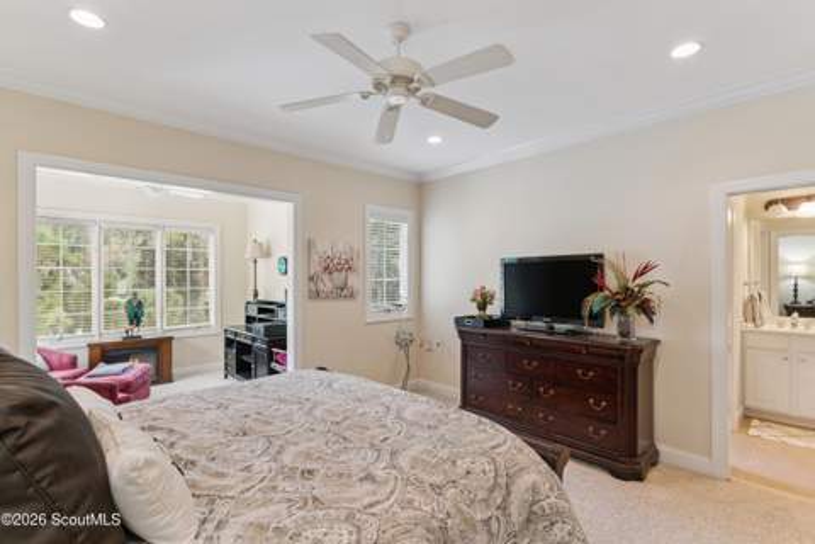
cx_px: 408
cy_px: 272
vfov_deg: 70.4
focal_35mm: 17
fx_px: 385
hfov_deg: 93.3
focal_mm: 17
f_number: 8
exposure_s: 1/10
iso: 250
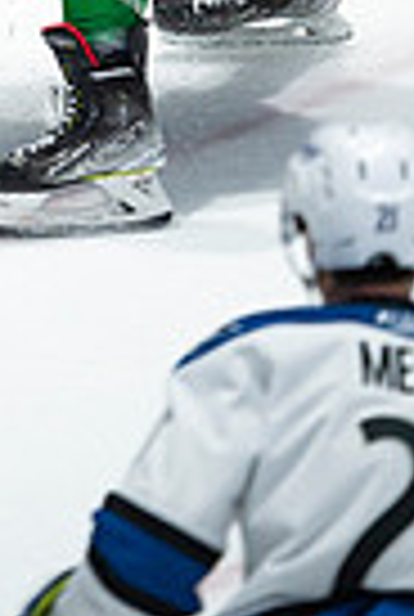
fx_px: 33724
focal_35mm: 1965
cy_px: -355
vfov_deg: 1.0
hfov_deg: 0.7
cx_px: -94
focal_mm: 600
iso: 2000
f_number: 4
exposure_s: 1/1000
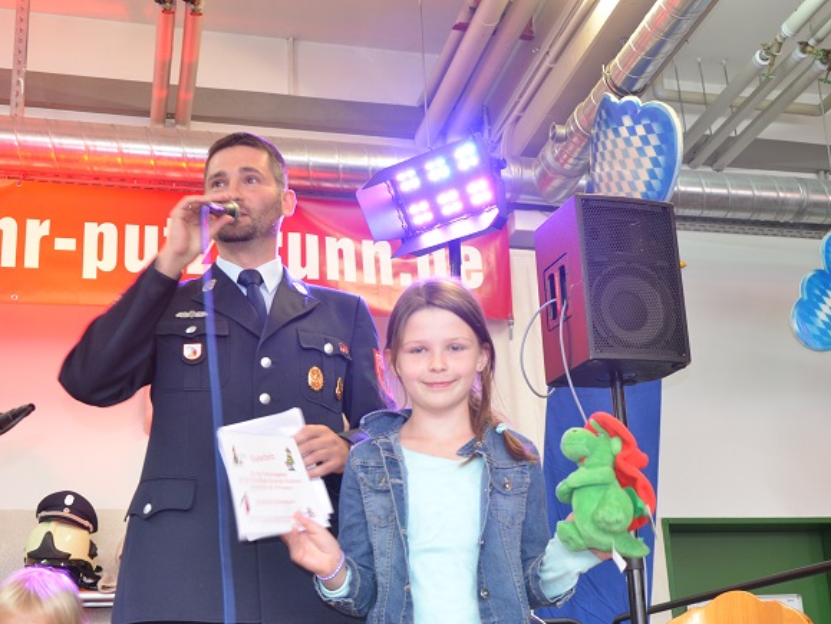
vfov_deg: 29.3
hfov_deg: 38.4
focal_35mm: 50
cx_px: 446
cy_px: 356
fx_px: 1193
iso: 500
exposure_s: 1/15
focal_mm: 25
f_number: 4
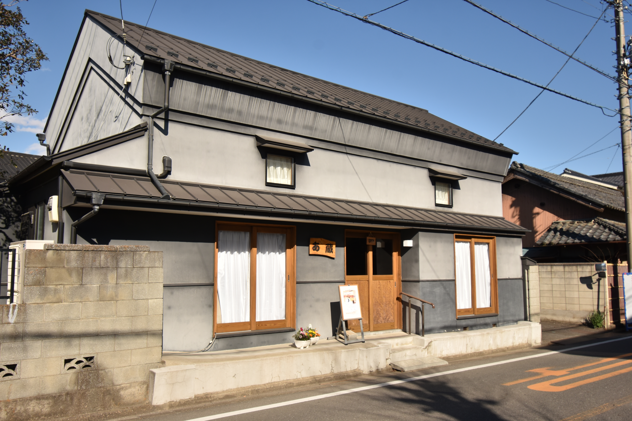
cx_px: 316
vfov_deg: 43.6
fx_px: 527
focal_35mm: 30
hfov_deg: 61.9
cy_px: 210
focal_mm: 20
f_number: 6.3
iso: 100
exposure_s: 1/640
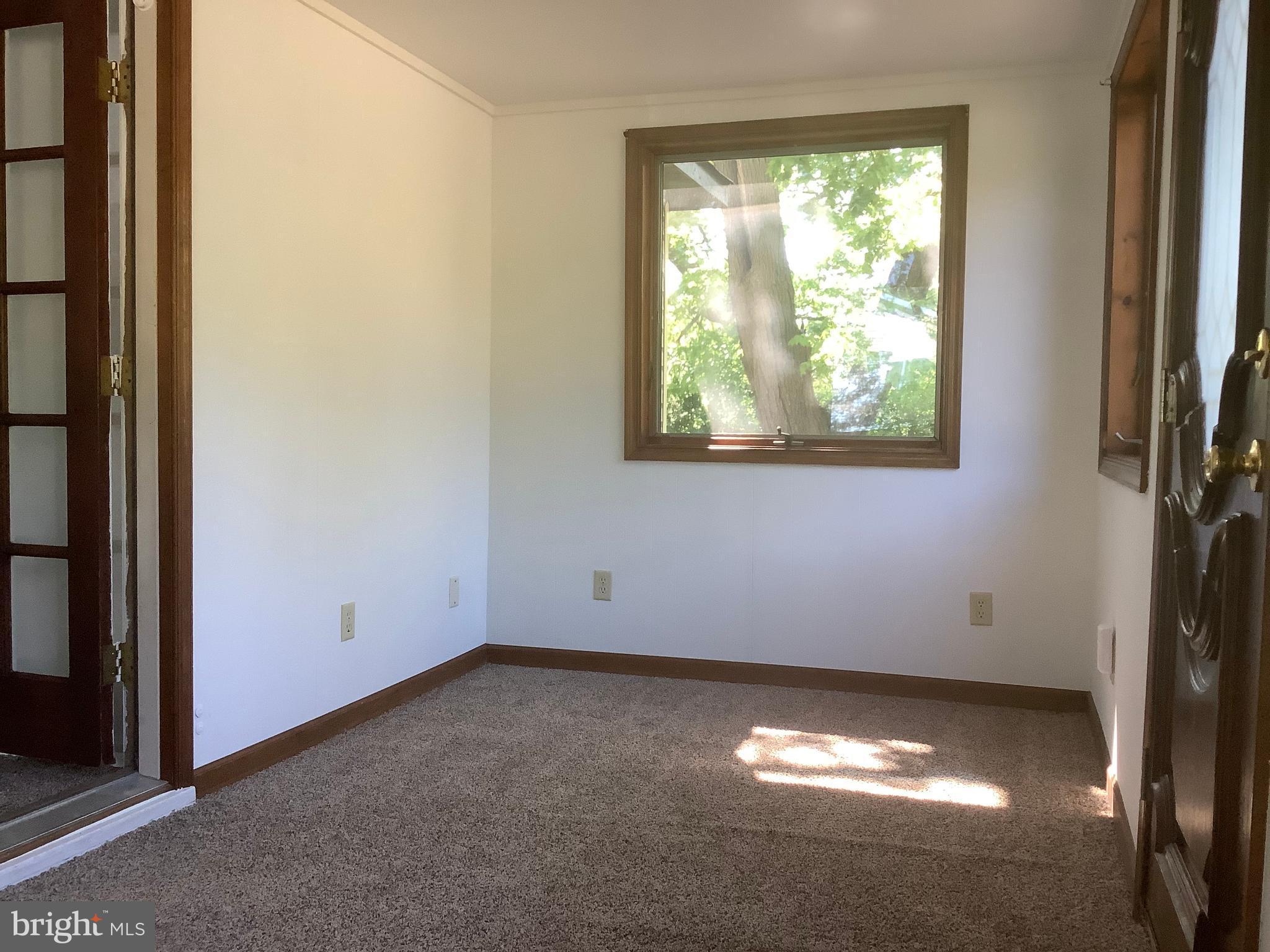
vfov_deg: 45.4
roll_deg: -0.8
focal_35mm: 31
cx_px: 635
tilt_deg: -2.7
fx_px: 1137
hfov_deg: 58.4
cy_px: 476
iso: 125
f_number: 2.4
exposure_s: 1/60
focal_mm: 3.3
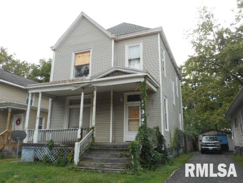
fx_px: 204
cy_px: 92
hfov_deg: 61.7
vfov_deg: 48.2
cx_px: 122
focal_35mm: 29
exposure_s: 1/100
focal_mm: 5.2
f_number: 4
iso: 80
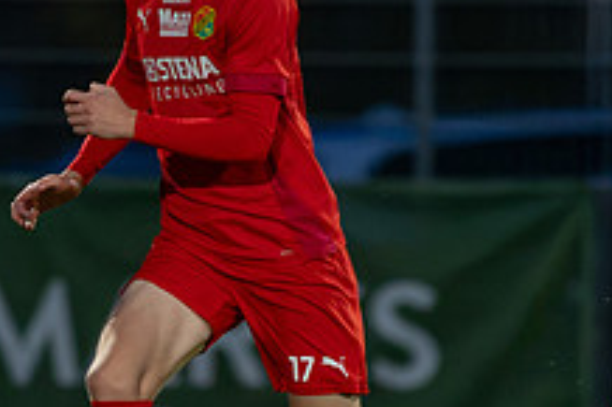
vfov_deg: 1.1
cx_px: 129
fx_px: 22015
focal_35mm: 1296
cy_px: 333
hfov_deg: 1.6
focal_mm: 300
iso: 8000
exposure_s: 1/800
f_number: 3.2
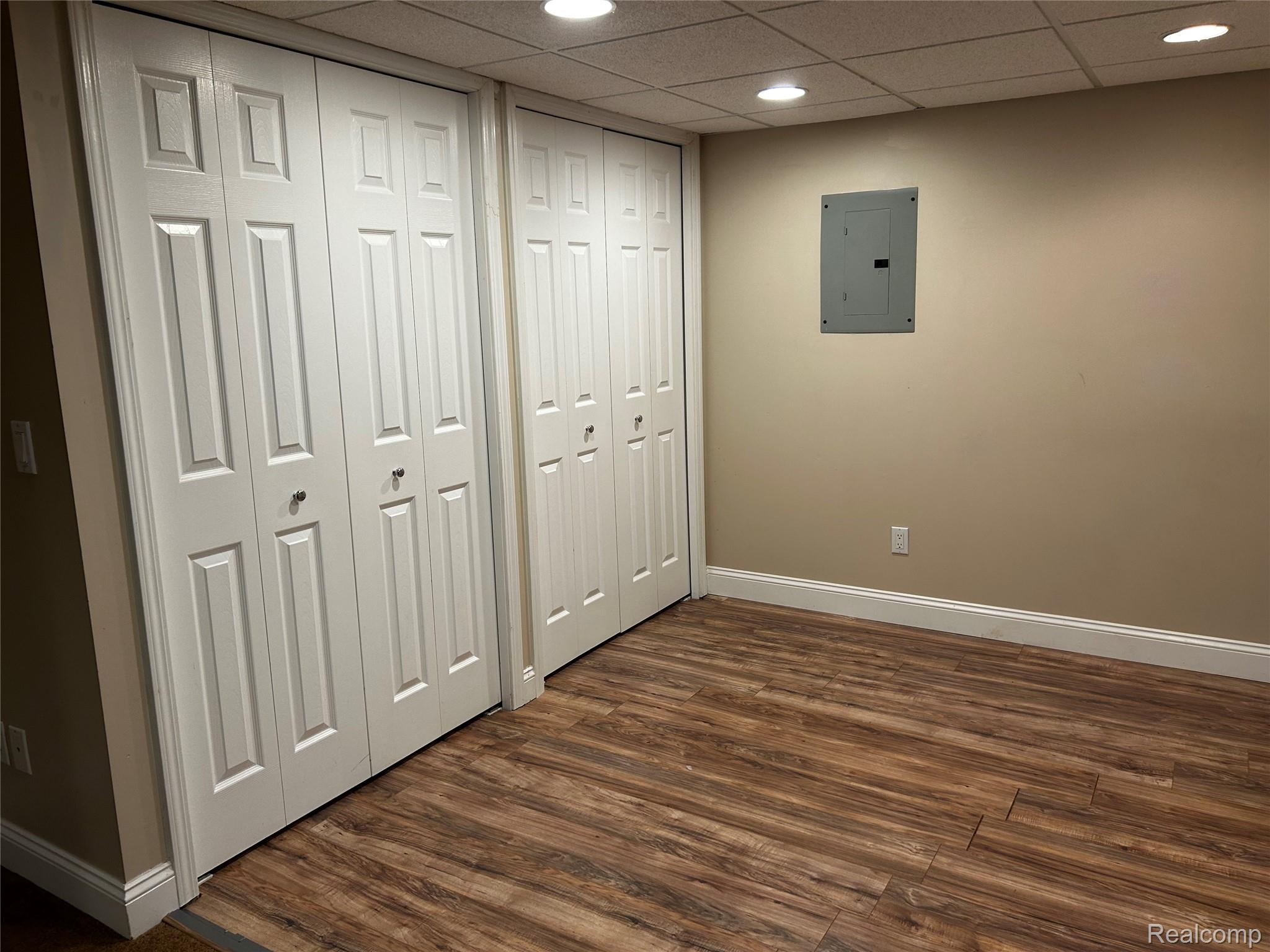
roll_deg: +2.0
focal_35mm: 26
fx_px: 954
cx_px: 635
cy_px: 476
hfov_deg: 67.3
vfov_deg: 53.1
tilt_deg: -11.1
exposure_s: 1/60
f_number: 1.5
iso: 80
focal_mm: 5.7
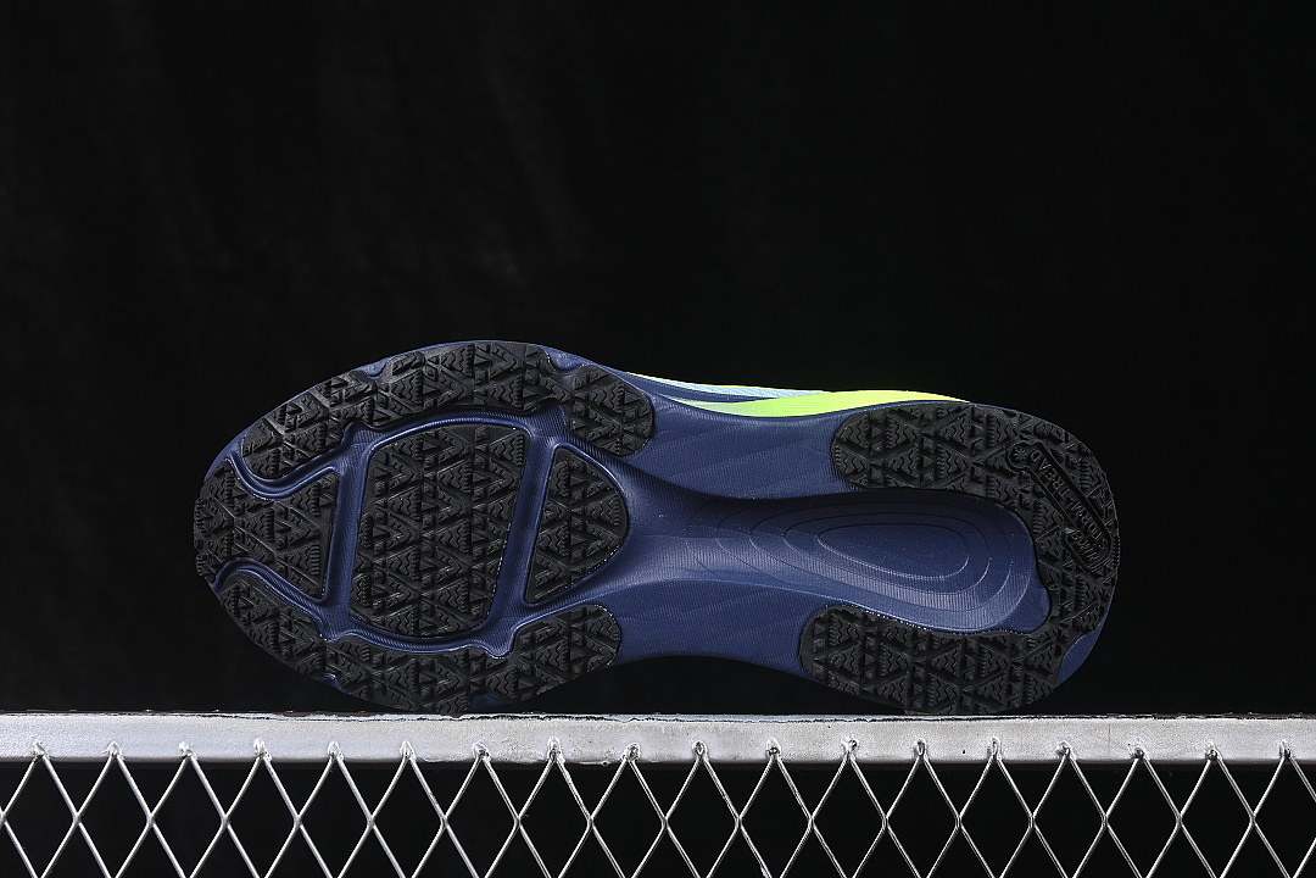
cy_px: 439
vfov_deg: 18.2
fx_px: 2741
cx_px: 658
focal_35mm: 75
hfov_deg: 27.0
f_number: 6.3
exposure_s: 1/60
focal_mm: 50
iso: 160
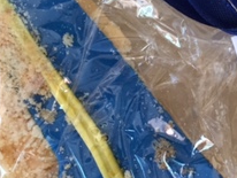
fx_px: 617
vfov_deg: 16.4
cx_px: 207
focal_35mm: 90
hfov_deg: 21.3
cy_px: 59
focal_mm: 4.15
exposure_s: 1/33
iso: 50
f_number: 2.2
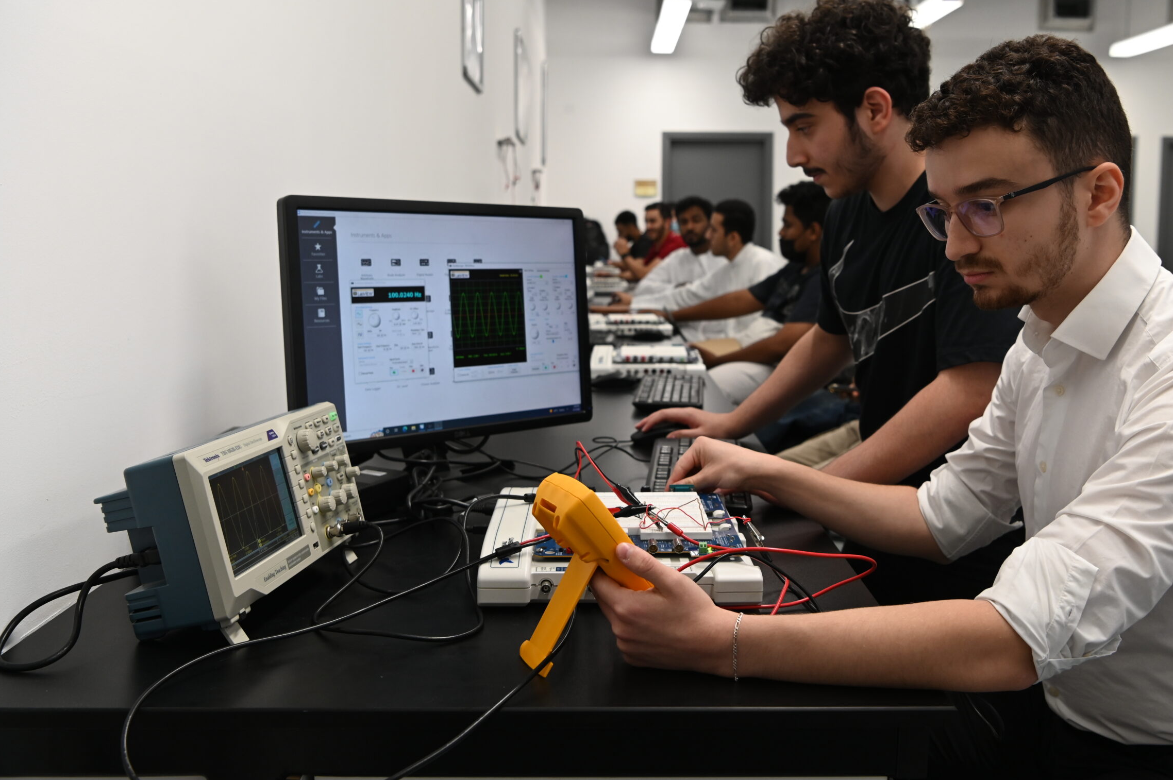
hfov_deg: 53.0
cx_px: 655
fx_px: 1172
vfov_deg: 36.8
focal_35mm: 36
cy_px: 350
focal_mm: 32
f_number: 5
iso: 1000
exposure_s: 1/125
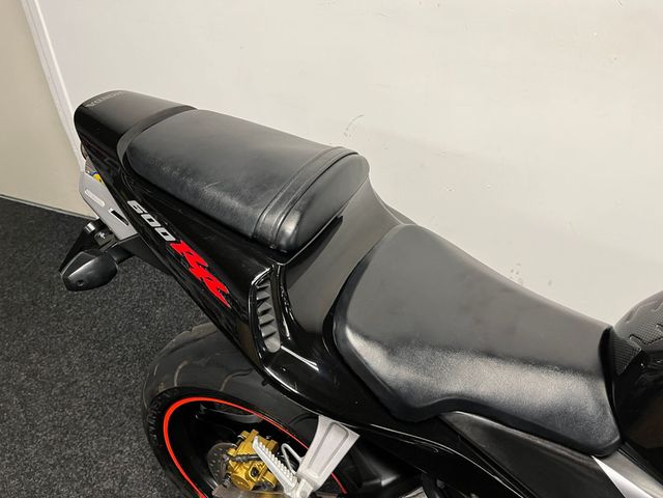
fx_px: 498
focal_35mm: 26
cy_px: 249
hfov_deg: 67.3
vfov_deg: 53.1
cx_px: 332
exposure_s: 1/50
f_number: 1.6
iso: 125
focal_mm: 5.1
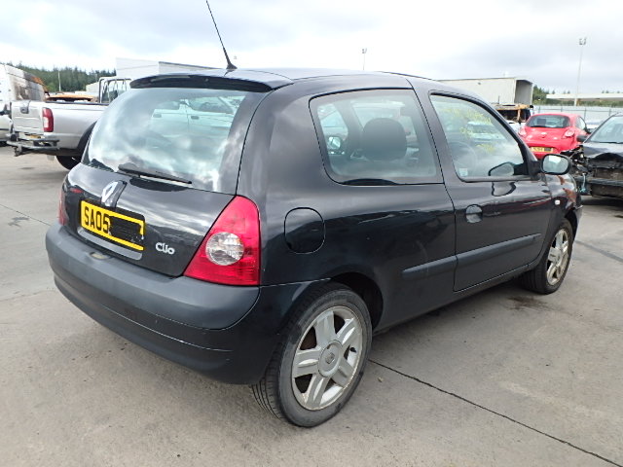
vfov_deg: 48.2
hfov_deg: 61.7
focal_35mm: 29
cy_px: 234
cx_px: 312
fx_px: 522
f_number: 4.6
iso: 125
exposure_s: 1/125
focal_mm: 5.2
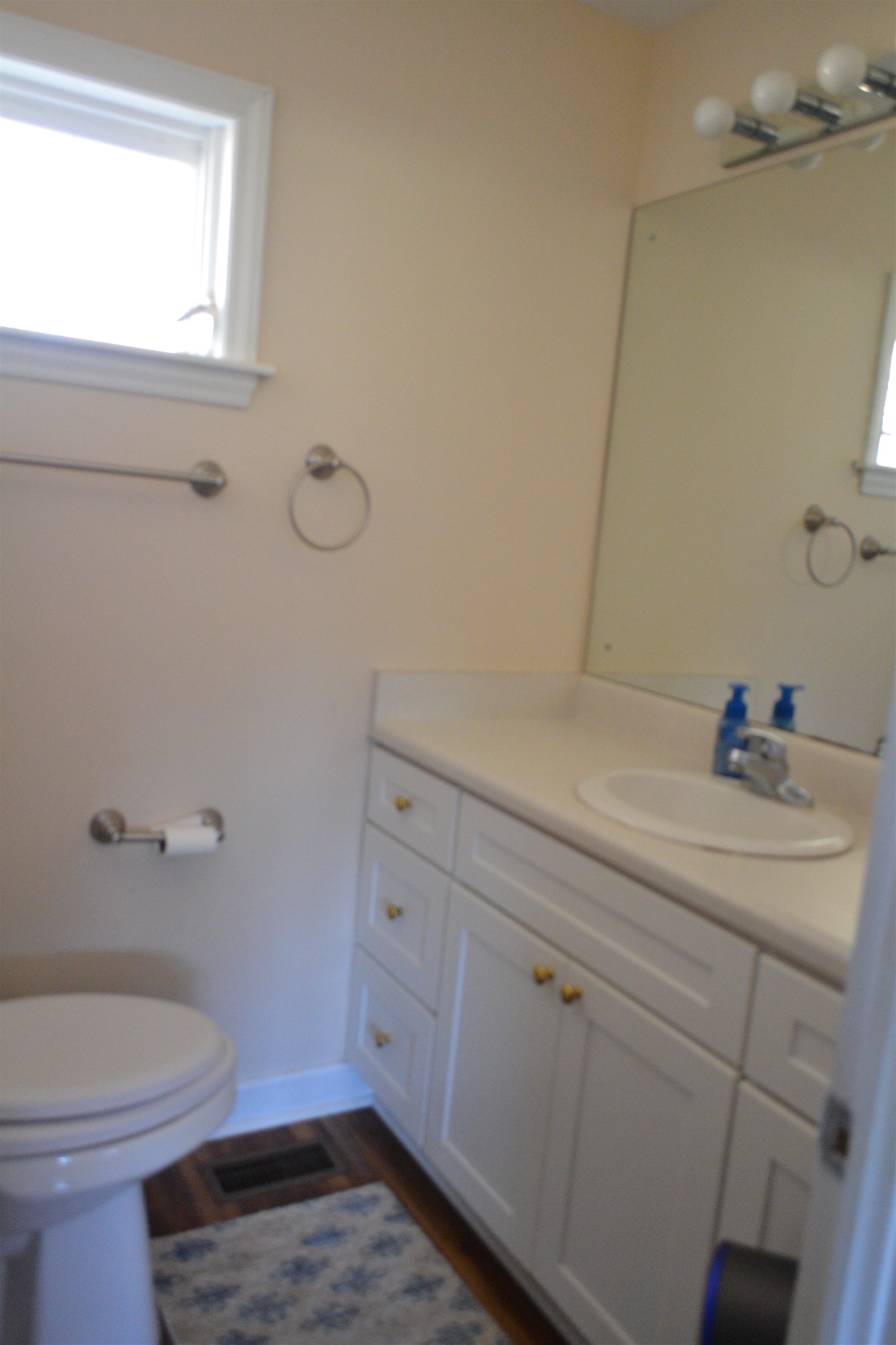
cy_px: 672
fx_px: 1008
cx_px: 448
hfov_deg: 47.9
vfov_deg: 67.4
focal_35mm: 27
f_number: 3.5
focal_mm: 18
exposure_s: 1/60
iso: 1600
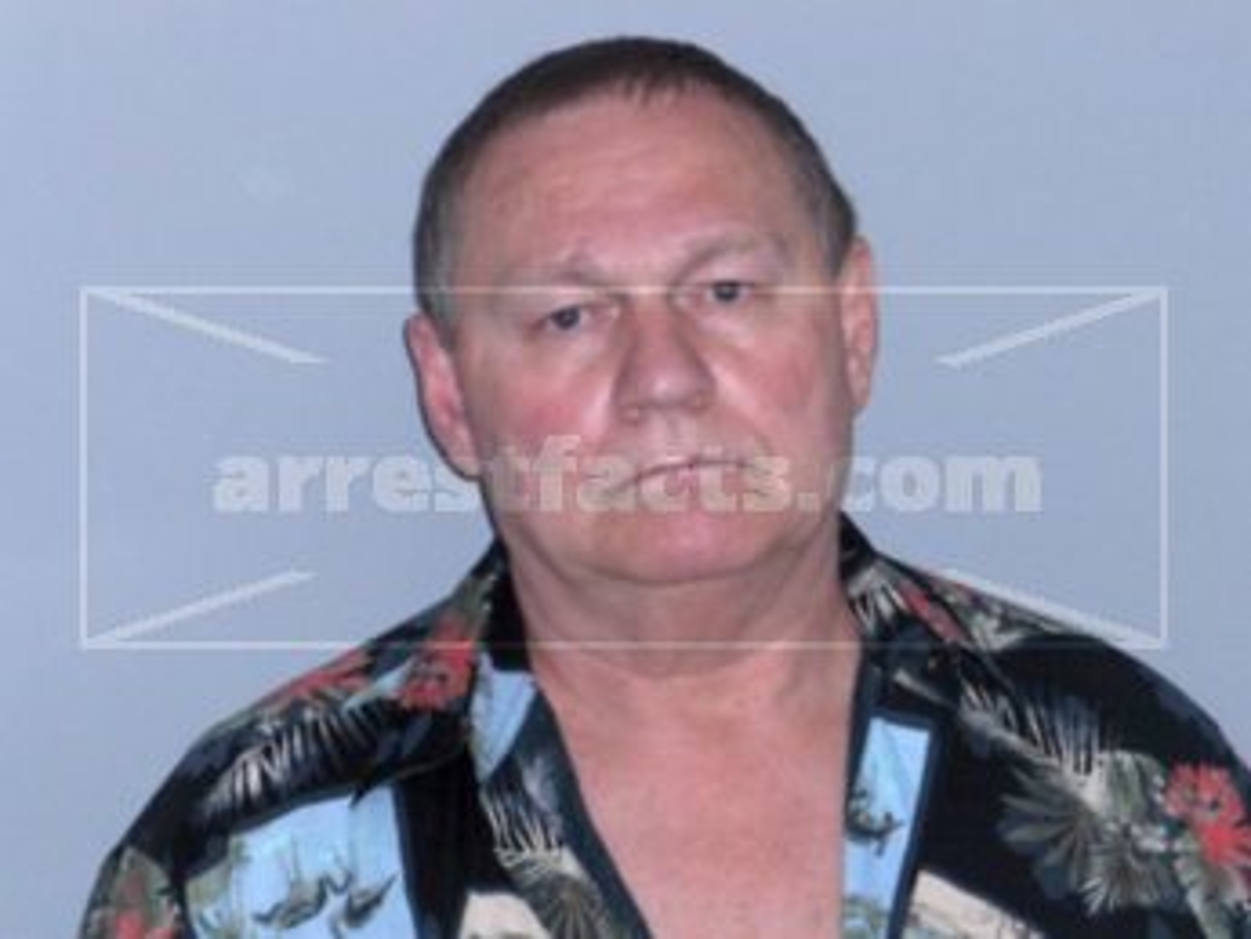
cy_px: 470
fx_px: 5097
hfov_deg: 14.0
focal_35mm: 141
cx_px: 626
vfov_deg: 10.5
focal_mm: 29
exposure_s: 1/180
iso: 141
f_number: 4.7
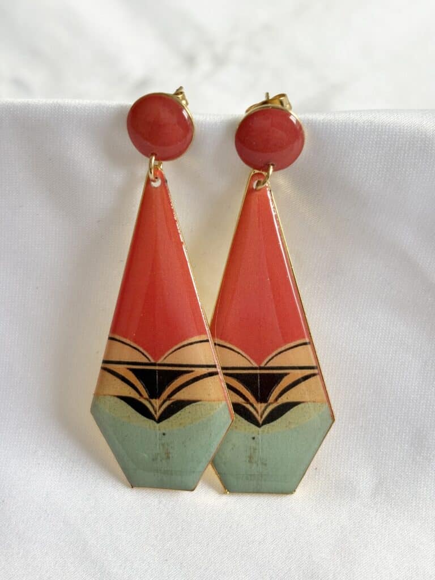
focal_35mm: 52
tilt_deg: -48.6
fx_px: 871
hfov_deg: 28.0
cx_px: 218
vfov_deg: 36.8
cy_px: 290
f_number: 1.6
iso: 50
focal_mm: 5.96
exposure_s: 1/63
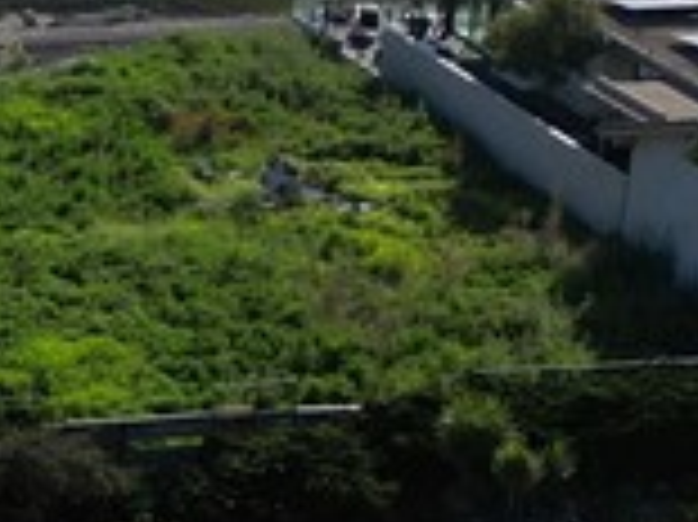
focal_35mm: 159
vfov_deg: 9.3
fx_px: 3204
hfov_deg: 11.5
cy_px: 328
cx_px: -590
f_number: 1.7
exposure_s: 1/5000
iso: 120
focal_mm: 6.72
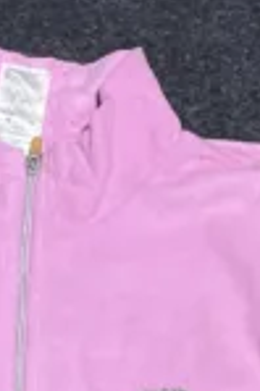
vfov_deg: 18.3
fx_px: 1053
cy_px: 610
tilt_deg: -63.1
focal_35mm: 97
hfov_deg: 14.0
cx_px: 32
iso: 80
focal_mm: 4.2
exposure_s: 1/100
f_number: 1.6
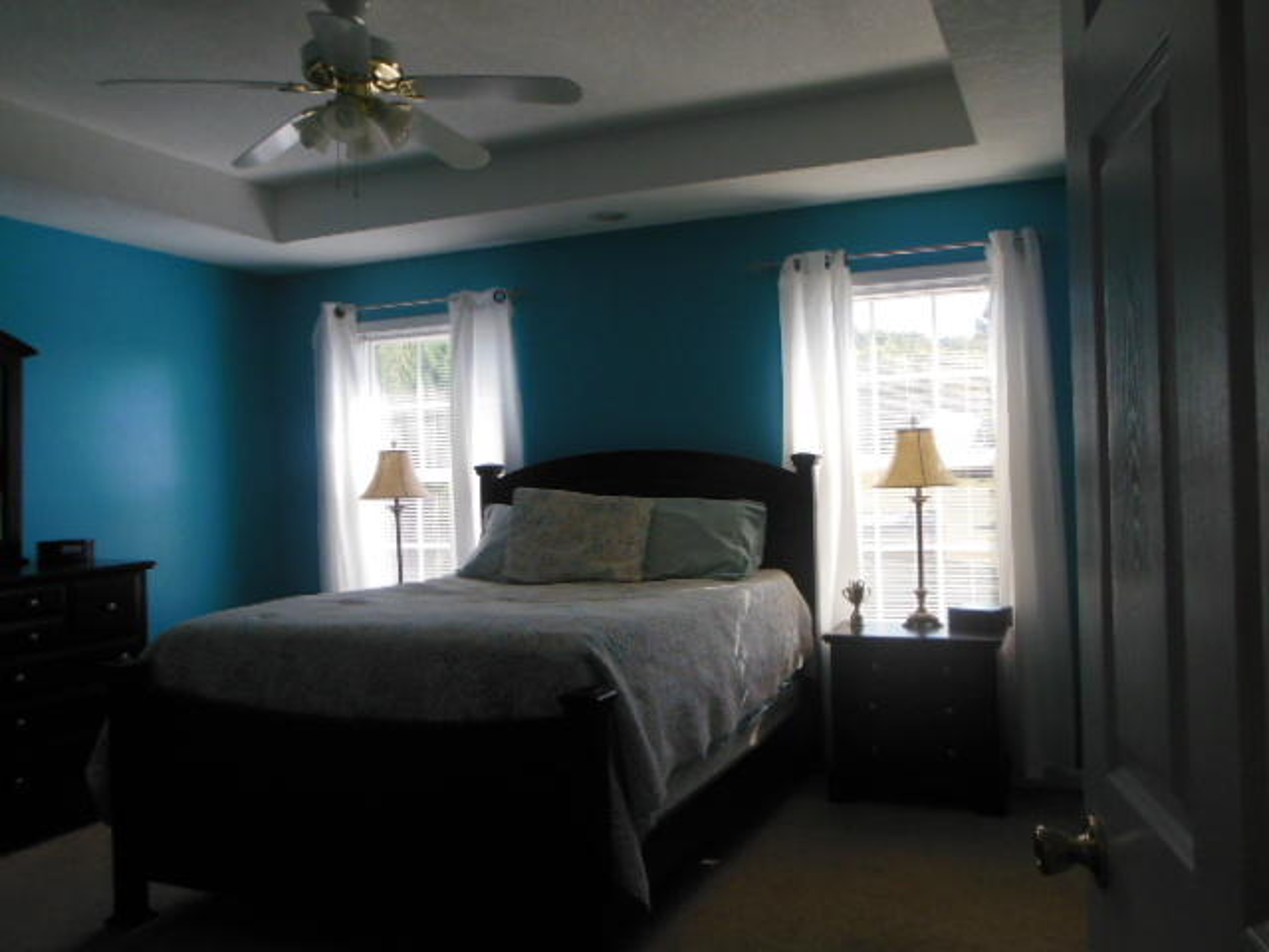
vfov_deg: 48.2
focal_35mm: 29
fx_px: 1063
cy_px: 476
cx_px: 634
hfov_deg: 61.7
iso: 400
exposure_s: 1/500
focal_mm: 5.2
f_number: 3.3
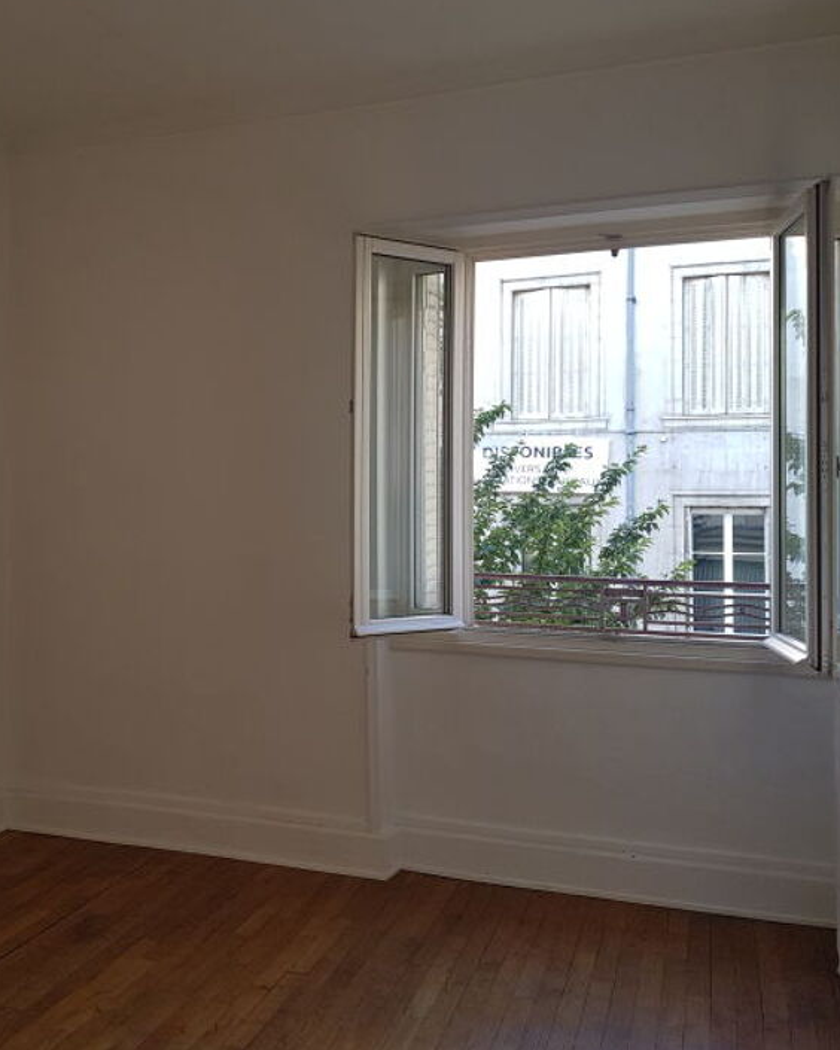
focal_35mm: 36
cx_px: 235
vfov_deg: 50.2
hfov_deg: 40.3
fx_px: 1119
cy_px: 493
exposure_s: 1/133
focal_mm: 4.2
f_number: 1.7
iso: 40
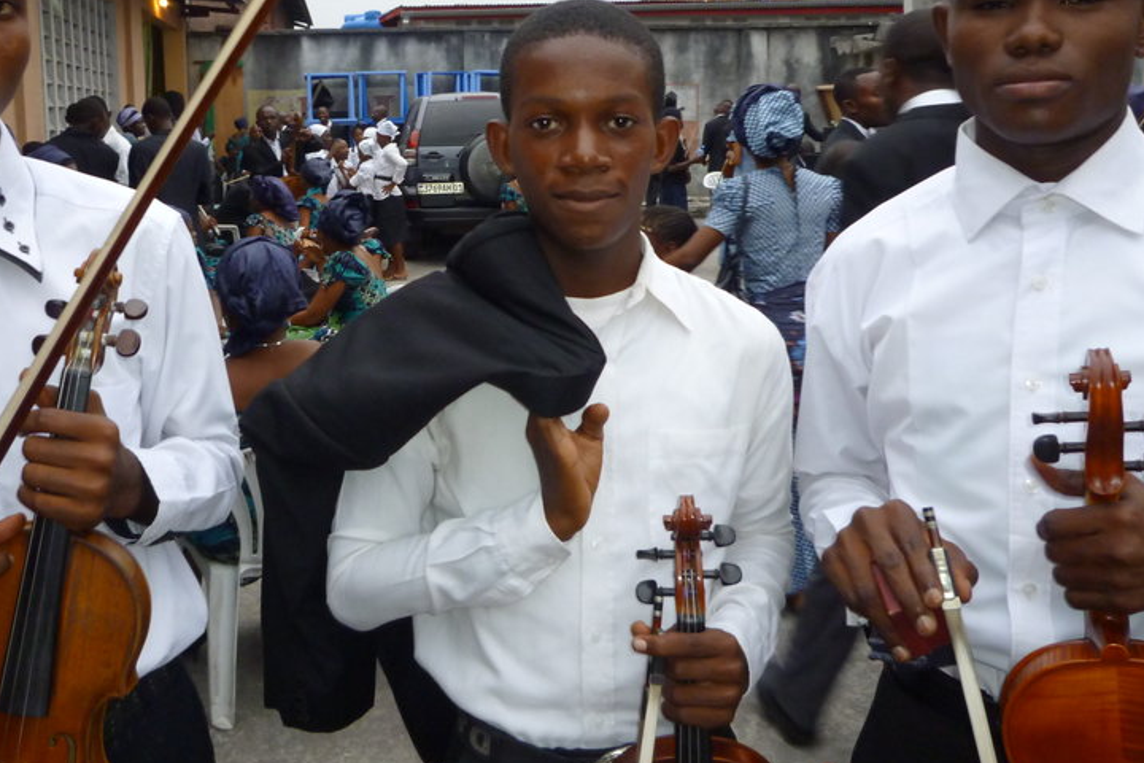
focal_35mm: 37
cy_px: 289
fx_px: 1176
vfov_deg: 35.8
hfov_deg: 51.5
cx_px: 446
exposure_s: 1/30
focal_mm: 4.5
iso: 160
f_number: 2.8
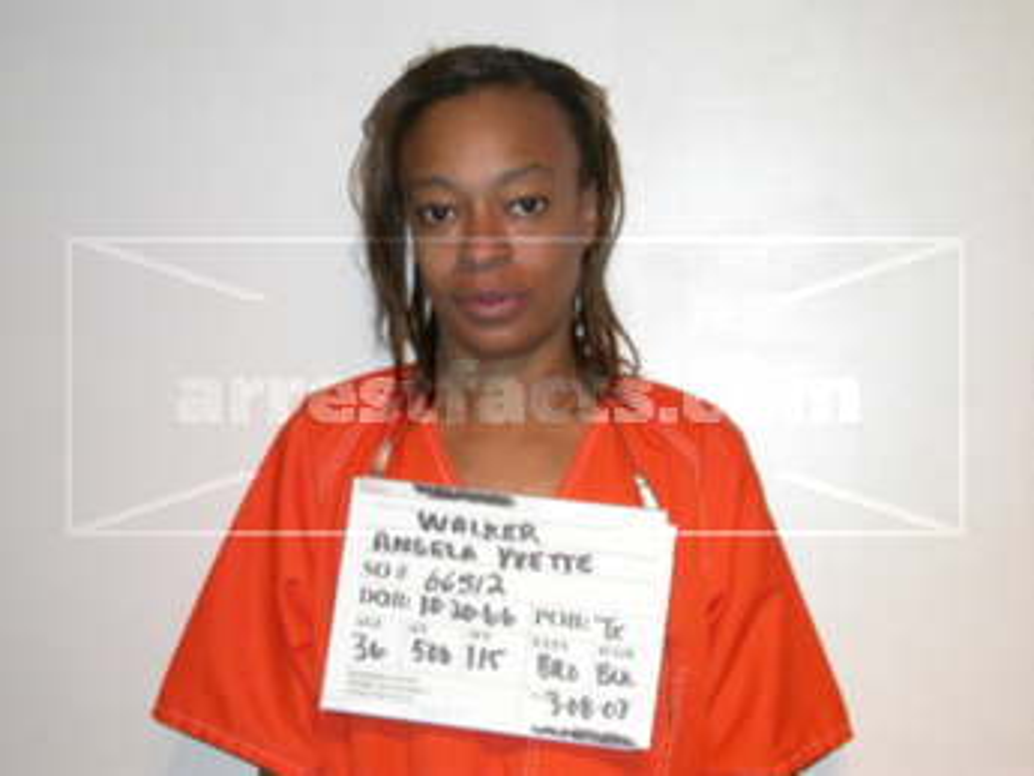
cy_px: 388
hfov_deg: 32.2
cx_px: 517
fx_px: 1793
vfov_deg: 24.4
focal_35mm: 60
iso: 100
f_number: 3.1
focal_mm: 12.6
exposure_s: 1/60.3
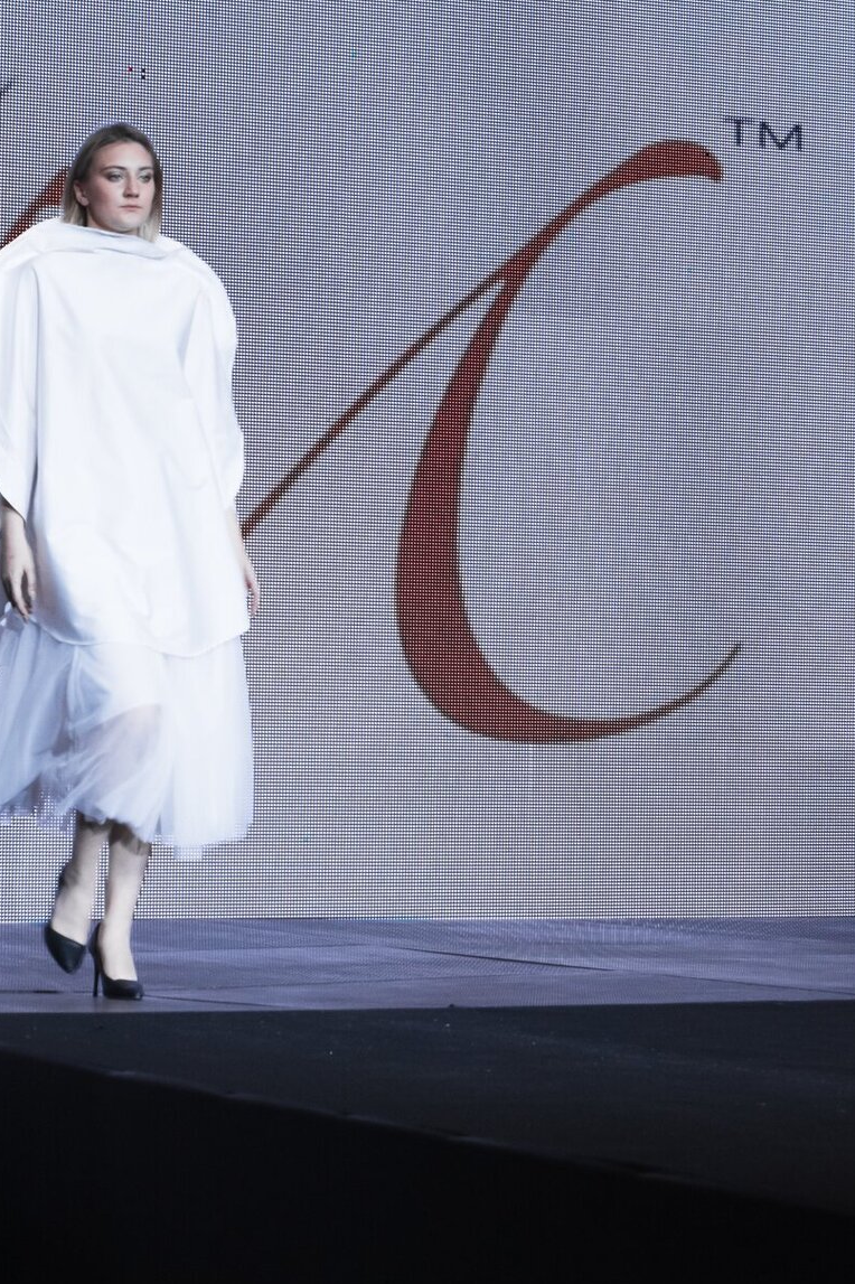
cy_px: 491
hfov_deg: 12.6
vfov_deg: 18.9
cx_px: 207
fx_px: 3850
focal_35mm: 108
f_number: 5.6
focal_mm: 45
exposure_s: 1/125
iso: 800
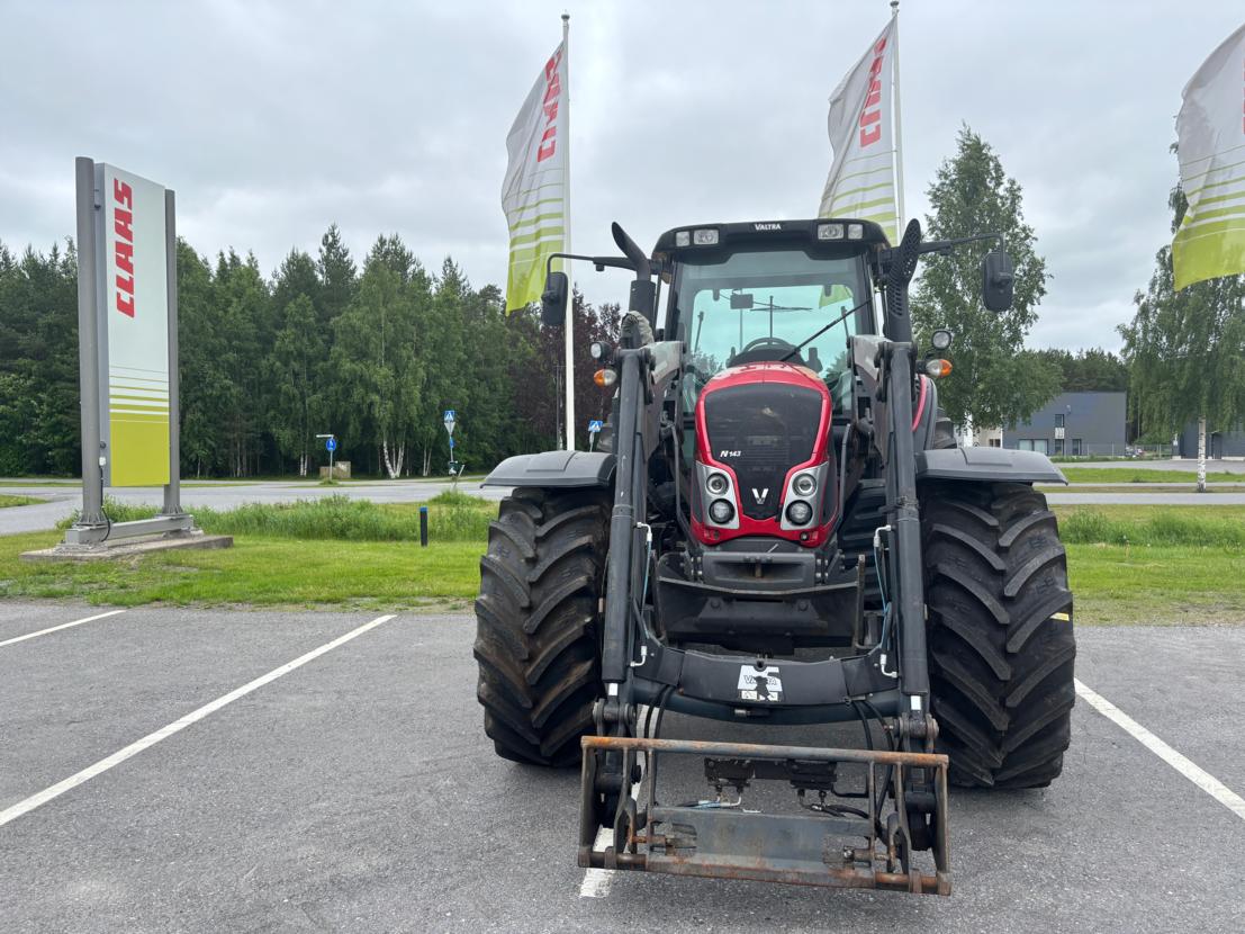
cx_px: 622
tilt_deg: -2.6
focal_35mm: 26
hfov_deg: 67.3
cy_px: 467
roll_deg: -0.6
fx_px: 935
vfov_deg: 53.1
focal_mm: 5.96
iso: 50
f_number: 1.6
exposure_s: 1/1205
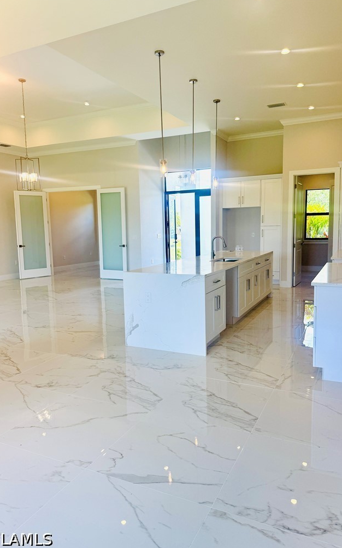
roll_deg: +1.0
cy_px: 272
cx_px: 171
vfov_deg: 70.4
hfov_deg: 47.6
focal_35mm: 26
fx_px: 388
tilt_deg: -6.2
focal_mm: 6.76
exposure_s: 1/467
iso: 100
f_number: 1.78
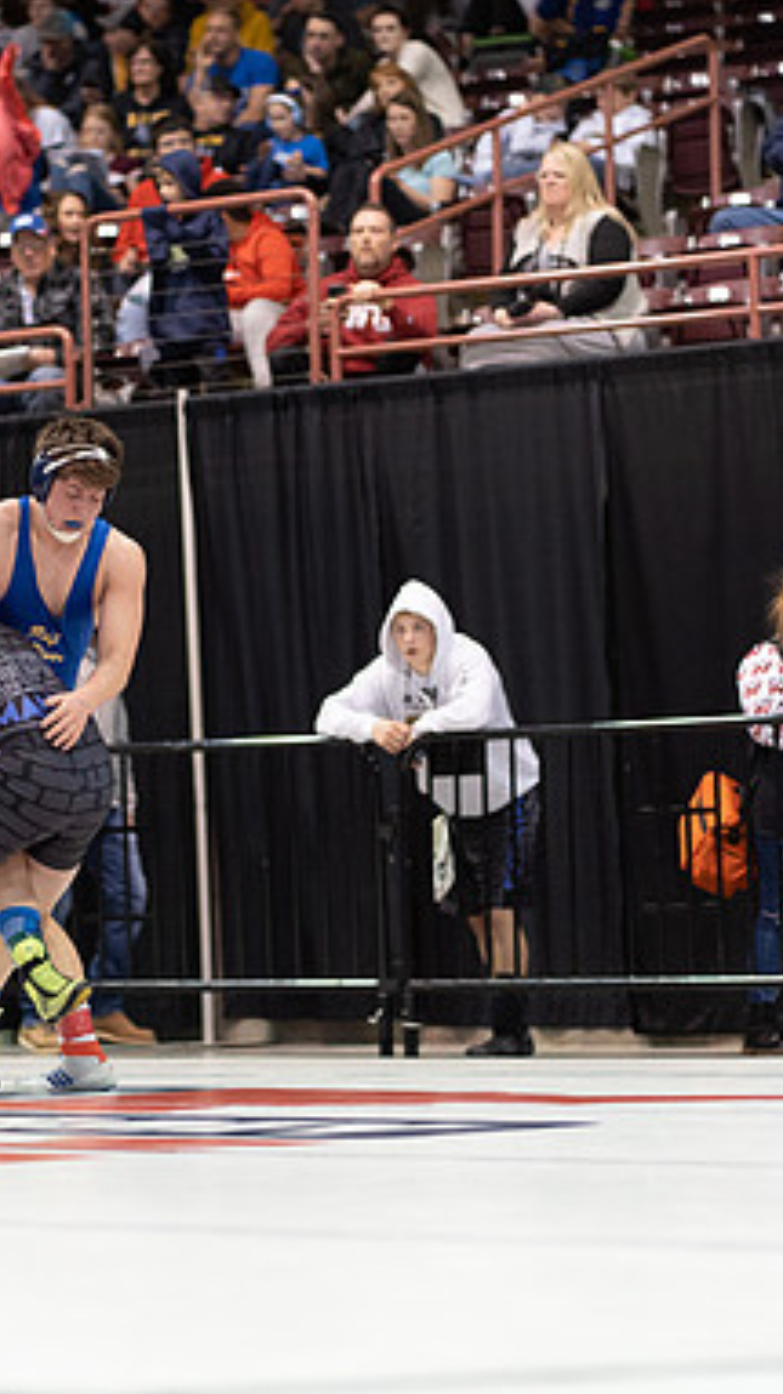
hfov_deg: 9.0
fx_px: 4991
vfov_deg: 15.9
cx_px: 189
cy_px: 693
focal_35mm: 135
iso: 2500
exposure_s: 1/500
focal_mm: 85
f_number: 1.8
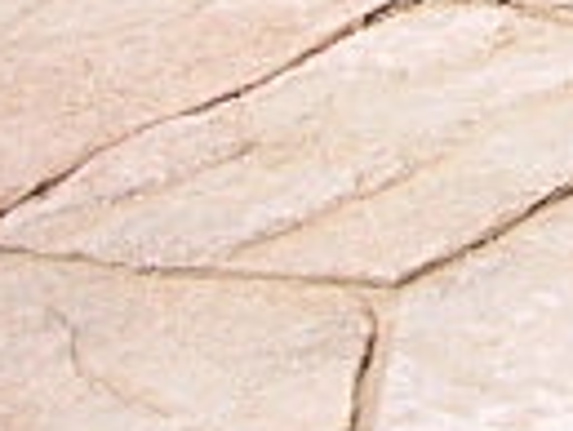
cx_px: 1226
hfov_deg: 10.0
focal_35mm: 179
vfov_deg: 8.0
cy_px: -369
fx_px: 2966
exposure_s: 1/640
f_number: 2.8
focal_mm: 6.3
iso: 50
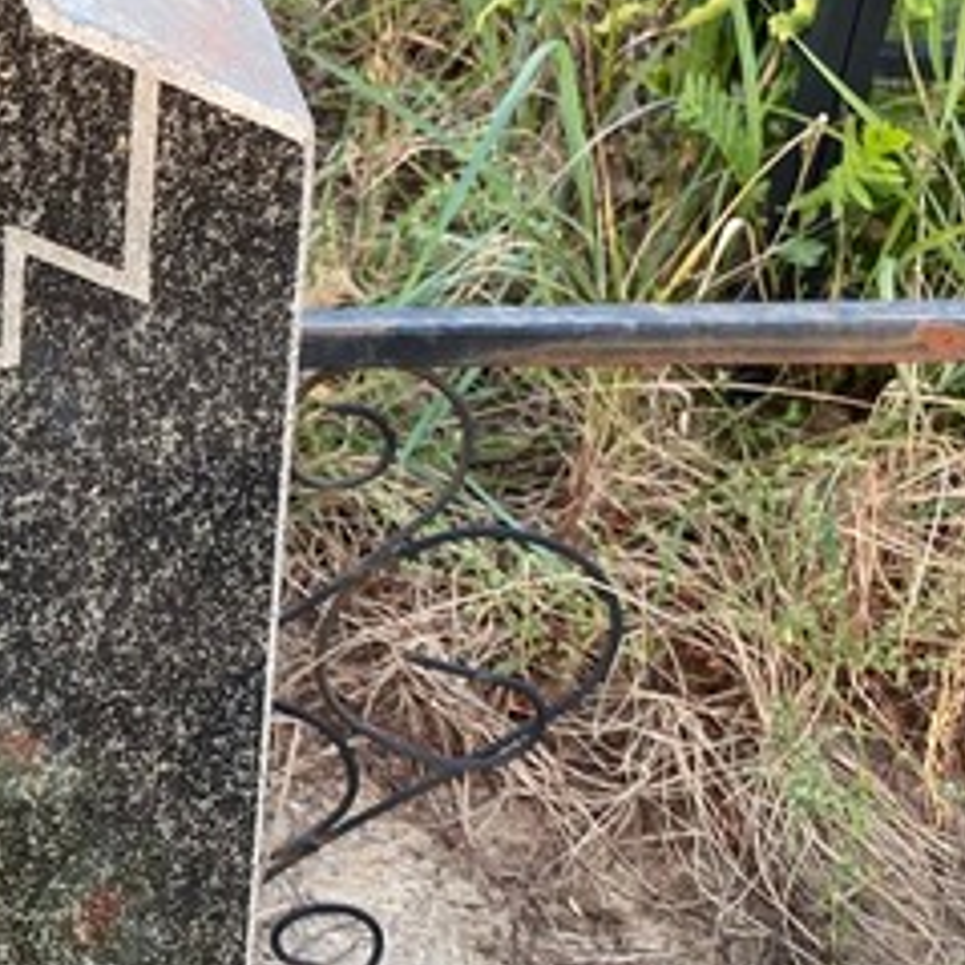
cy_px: 460
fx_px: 2429
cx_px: -440
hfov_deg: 19.8
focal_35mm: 77
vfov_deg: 22.5
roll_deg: +5.8
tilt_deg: -33.4
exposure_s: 1/122
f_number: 1.8
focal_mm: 4.25
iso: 40
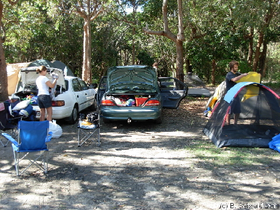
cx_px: 140
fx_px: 307
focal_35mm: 38
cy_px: 105
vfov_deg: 37.7
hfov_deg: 49.0
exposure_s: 1/90.5
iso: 79
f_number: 2.9
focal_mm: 6.3
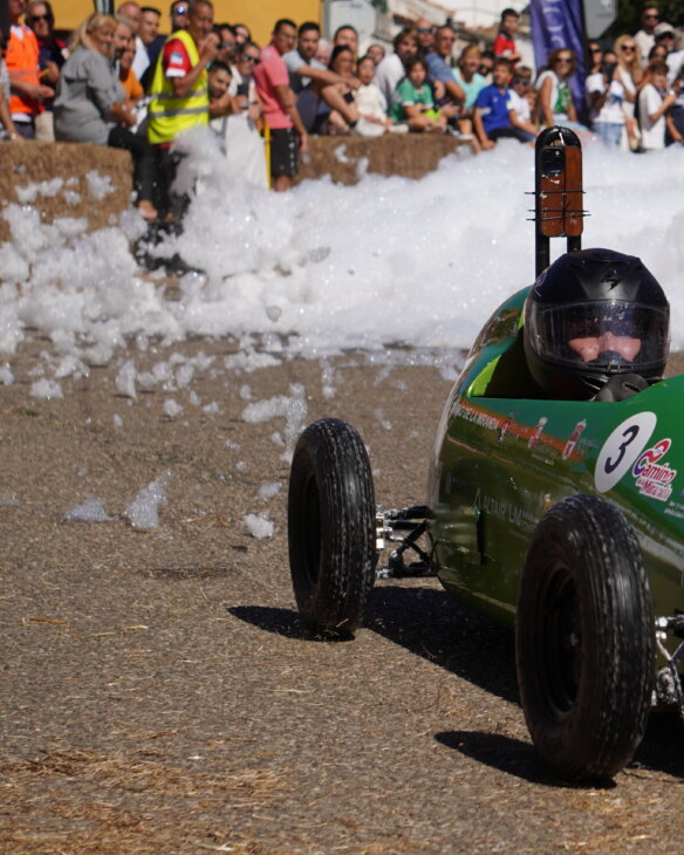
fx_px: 3437
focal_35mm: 136
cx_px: 693
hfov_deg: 11.2
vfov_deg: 14.2
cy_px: 413
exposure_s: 1/1600
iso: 100
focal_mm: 55
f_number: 5
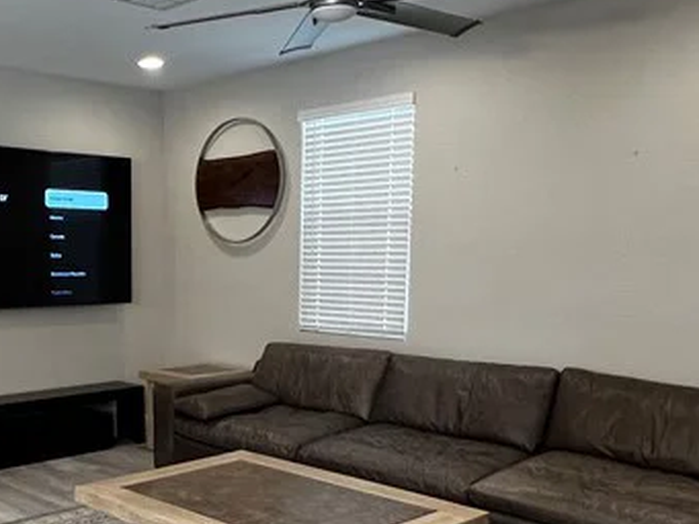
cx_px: 191
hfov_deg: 46.4
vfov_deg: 36.0
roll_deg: +0.2
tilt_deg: -8.3
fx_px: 788
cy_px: 395
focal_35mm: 39
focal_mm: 1.57
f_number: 1.8
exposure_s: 1/60
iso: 160
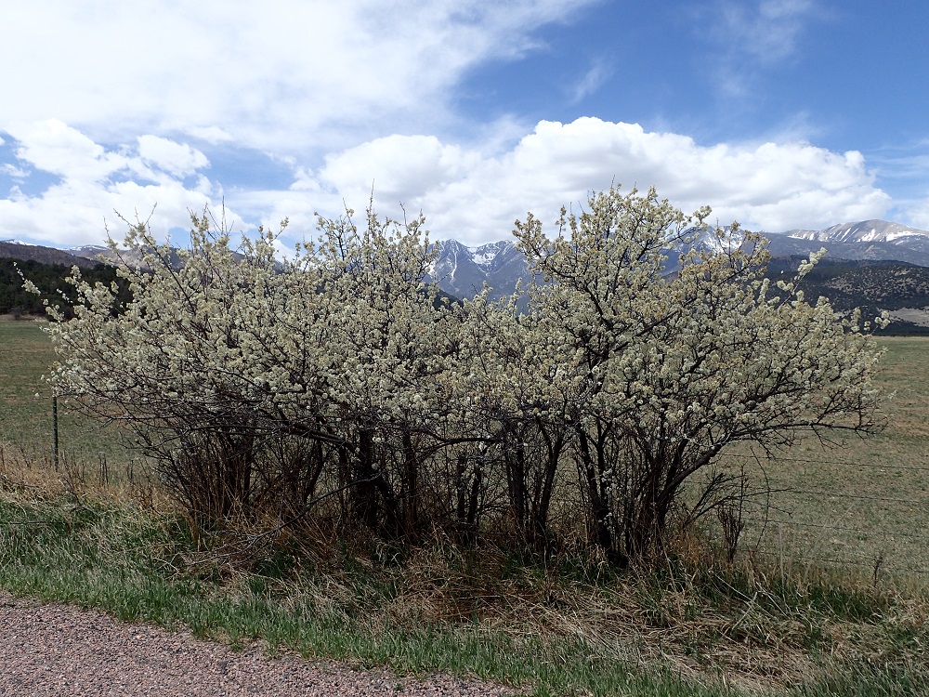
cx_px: 464
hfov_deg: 60.0
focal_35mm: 30
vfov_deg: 46.8
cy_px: 348
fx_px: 805
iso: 100
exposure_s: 1/125
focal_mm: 5.5
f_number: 9
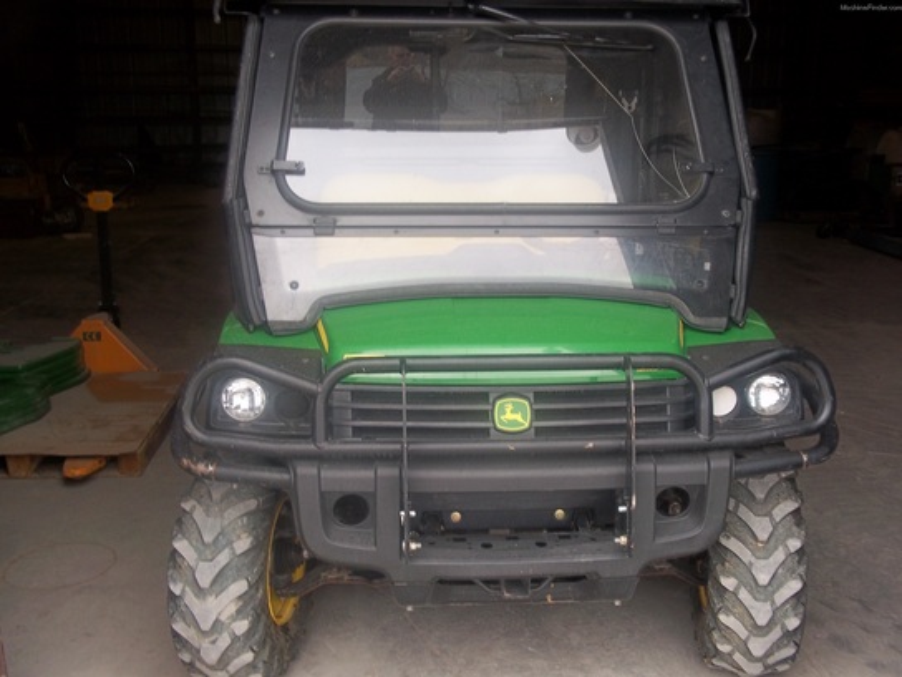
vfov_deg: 39.7
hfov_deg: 51.4
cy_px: 338
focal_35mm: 36
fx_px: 938
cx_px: 451
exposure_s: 1/40
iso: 80
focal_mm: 6.5
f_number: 3.1
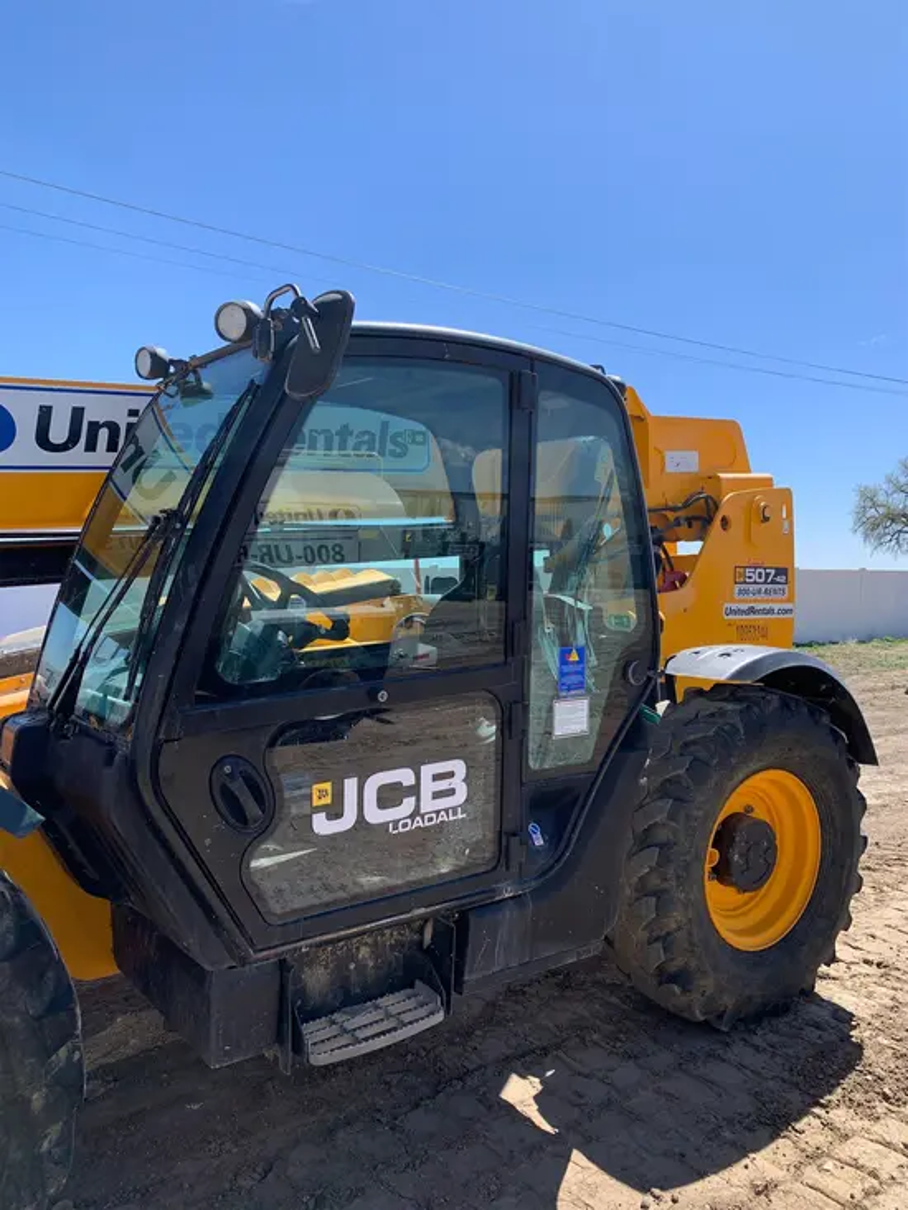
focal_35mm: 26
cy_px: 605
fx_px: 909
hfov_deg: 53.1
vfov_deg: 67.3
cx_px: 454
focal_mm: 4.25
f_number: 1.8
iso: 25
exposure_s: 1/1350
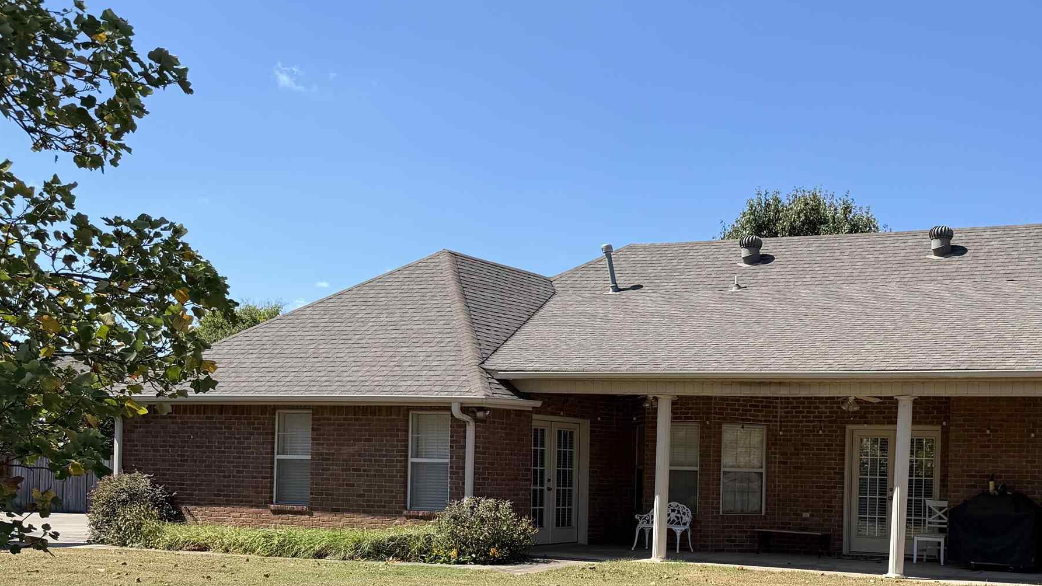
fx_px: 1243
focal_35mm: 45
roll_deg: -1.2
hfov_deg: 42.9
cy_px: 489
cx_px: 866
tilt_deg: -0.2
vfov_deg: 25.9
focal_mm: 6.76
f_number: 1.78
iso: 80
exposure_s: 1/3145
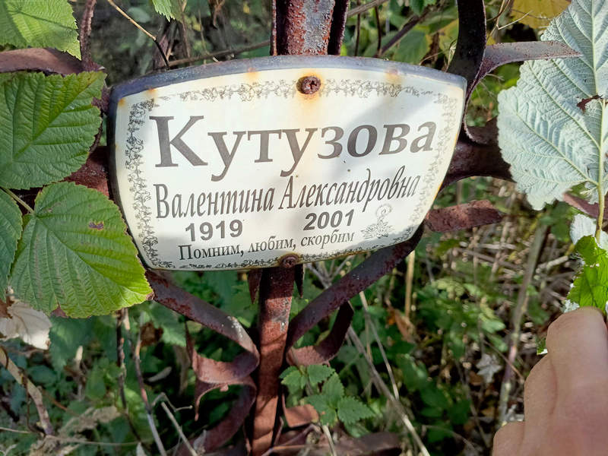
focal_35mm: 25
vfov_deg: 54.9
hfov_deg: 69.4
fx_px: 439
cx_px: 304
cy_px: 228
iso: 112
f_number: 1.69
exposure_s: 1/425
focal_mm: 4.76
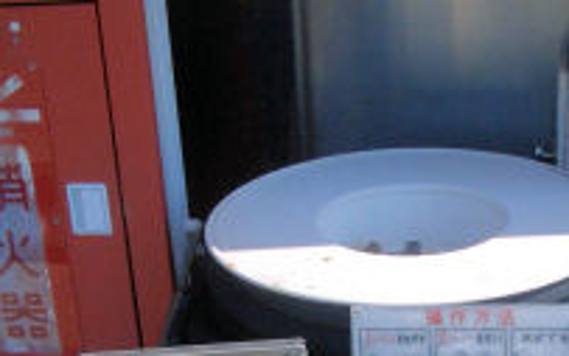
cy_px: 345
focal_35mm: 77
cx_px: 391
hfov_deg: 26.6
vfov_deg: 16.6
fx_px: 1194
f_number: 4.3
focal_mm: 5.8
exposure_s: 1/500
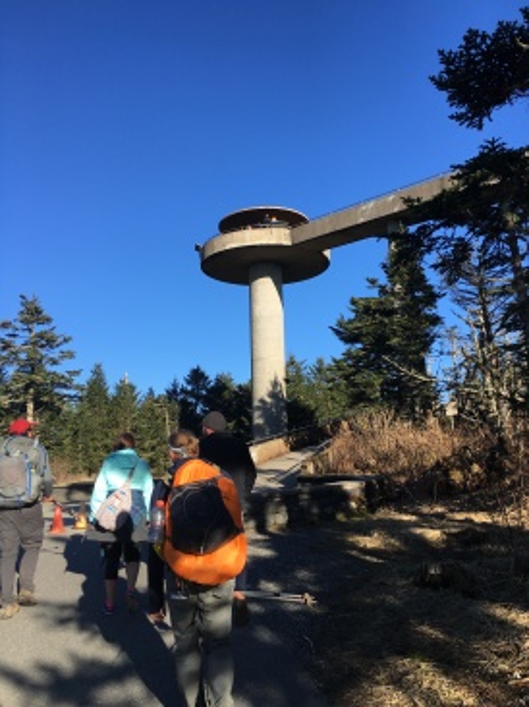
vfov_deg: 61.7
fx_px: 592
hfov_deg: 48.2
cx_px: 264
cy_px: 354
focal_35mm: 29
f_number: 2.2
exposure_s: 1/855
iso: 25
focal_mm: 4.15
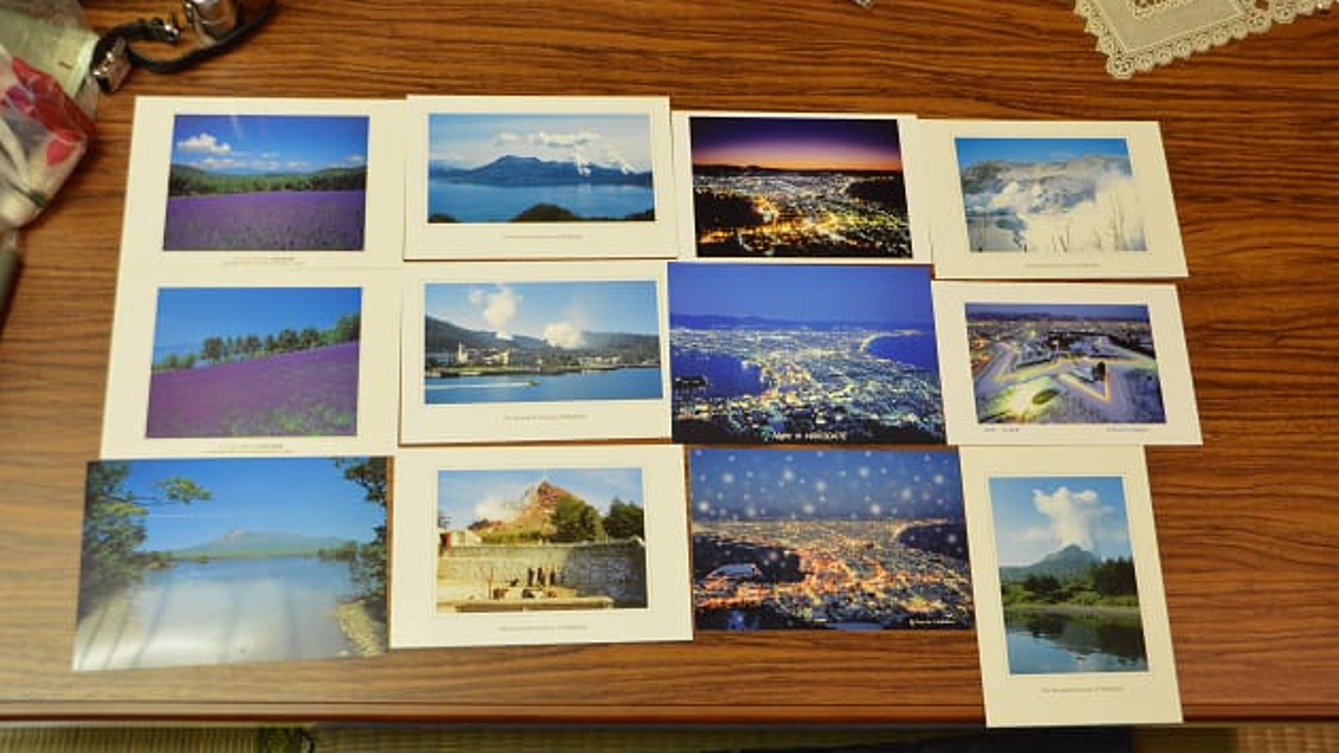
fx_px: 1403
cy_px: 402
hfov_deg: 51.0
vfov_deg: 30.0
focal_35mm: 40
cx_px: 671
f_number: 5.6
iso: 1600
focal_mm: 25
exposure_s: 1/30
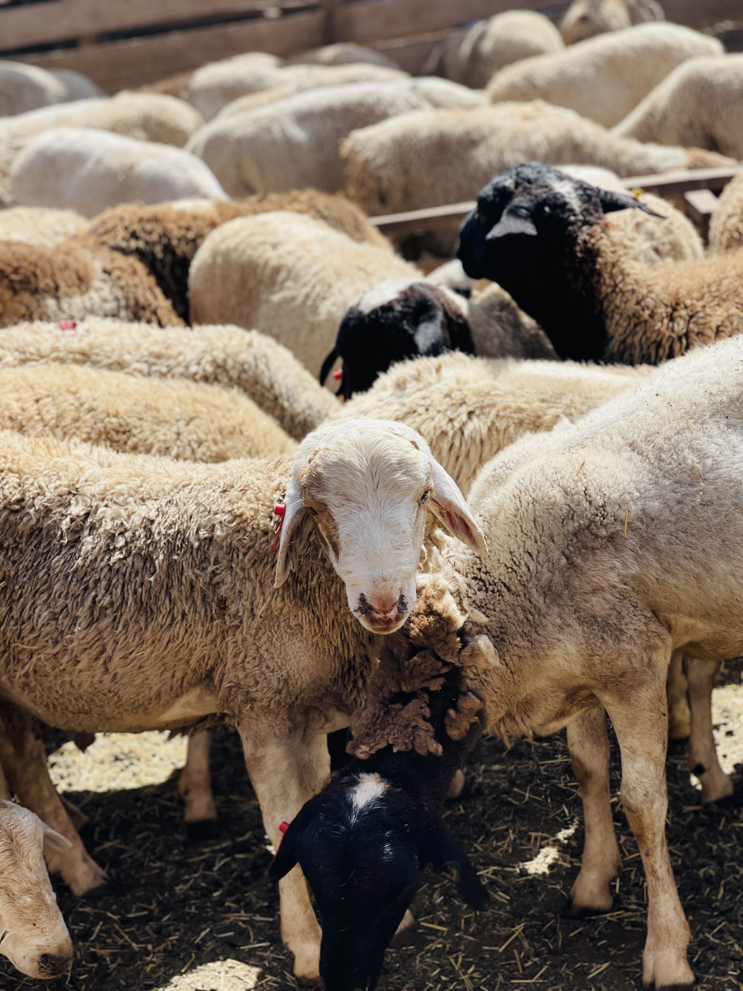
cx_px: 372
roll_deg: +6.8
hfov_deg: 22.9
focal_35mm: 64
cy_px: 496
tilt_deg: -21.6
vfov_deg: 30.3
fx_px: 1832
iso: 32
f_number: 2.2
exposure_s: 1/1193
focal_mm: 7.5
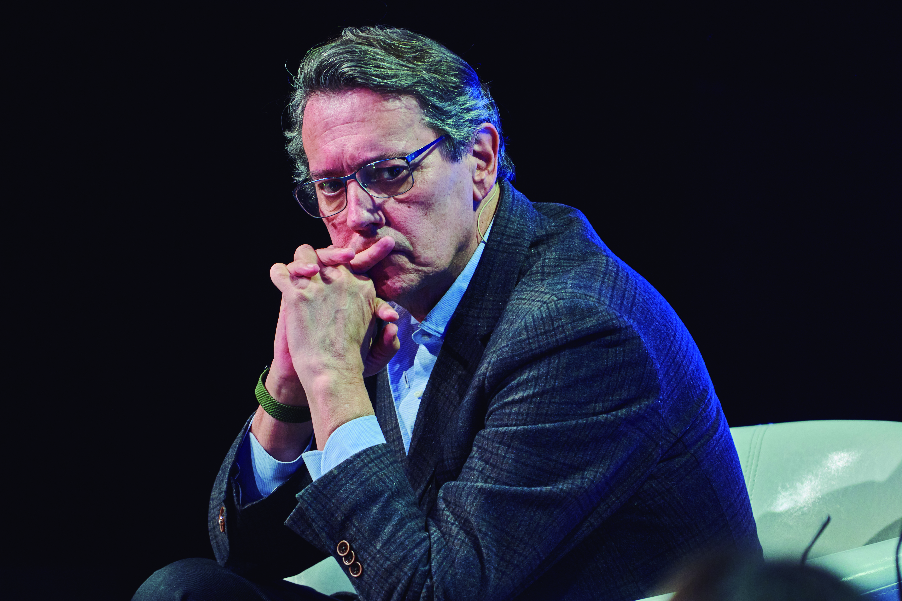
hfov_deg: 6.9
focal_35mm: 300
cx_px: 451
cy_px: 300
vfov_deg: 4.6
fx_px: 7516
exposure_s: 1/125
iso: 1000
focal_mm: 200
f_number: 4
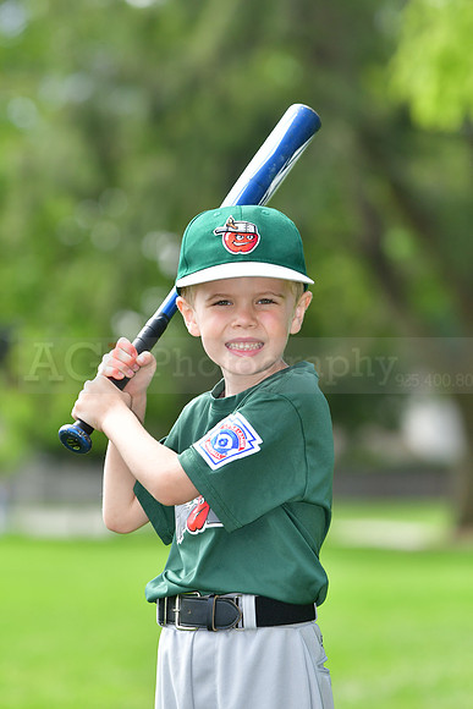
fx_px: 3988
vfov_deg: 10.2
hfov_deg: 6.8
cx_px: 236
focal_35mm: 202
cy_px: 354
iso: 500
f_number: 4
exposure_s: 1/2000
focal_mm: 135
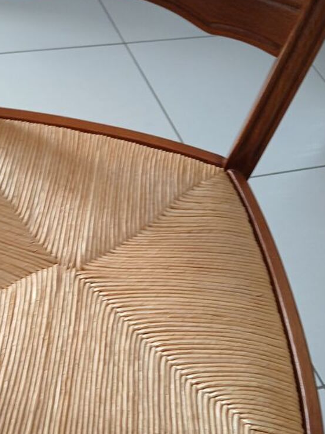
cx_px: 35
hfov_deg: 29.7
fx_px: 588
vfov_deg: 40.0
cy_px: 283
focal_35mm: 47
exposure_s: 1/50
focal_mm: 3.98
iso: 80
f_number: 1.8
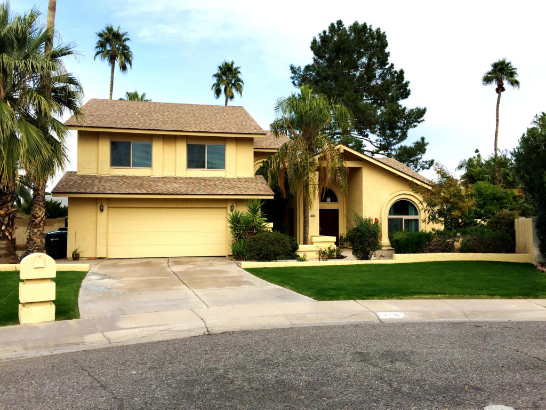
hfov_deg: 61.7
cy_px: 205
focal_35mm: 29
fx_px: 457
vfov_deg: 48.2
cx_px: 273
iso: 32
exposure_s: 1/1099
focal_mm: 4.15
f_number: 2.2
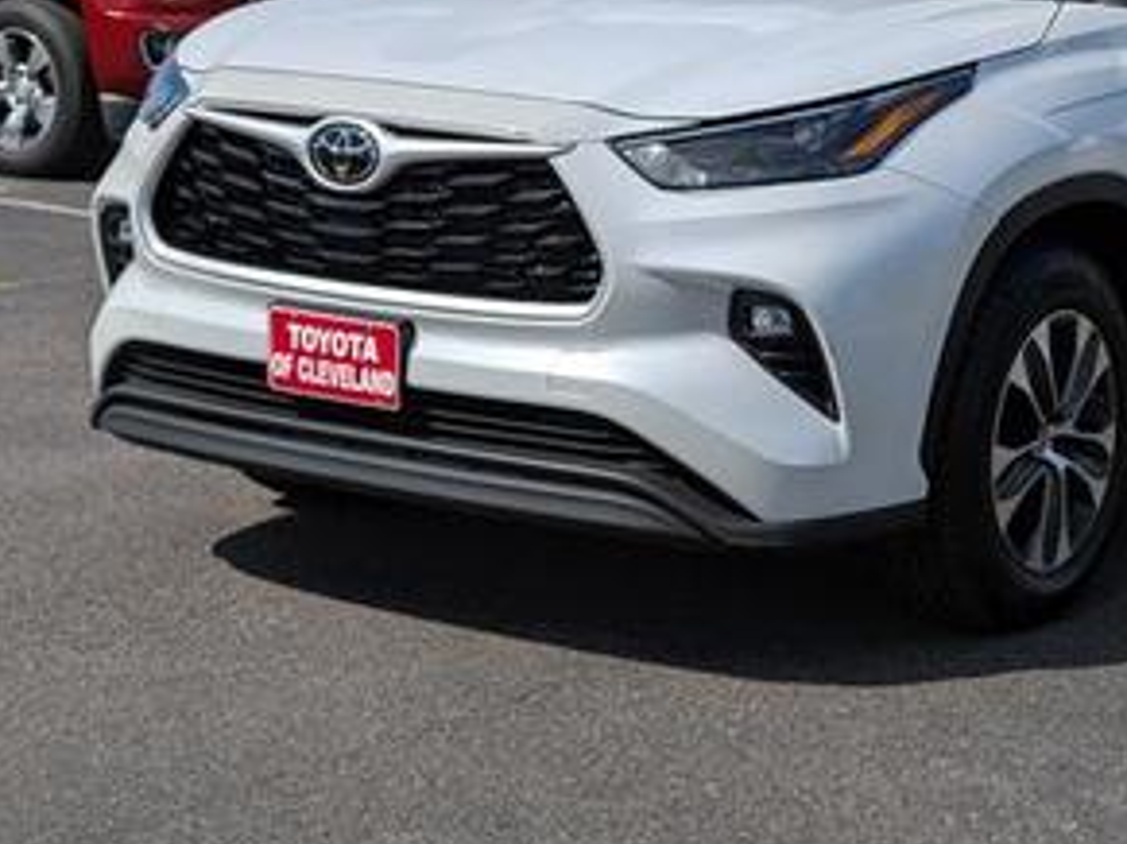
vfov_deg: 17.2
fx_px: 2766
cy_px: 174
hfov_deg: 22.8
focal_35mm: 85
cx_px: 840
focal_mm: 6.9
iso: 20
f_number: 1.68
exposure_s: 1/3333
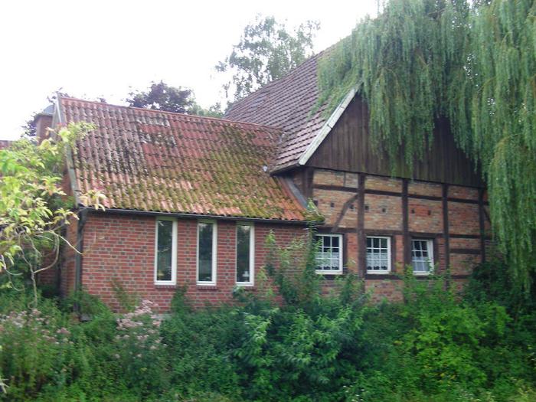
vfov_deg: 37.7
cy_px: 201
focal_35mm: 38
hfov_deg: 49.0
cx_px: 268
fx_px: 588
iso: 72
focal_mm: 6.3
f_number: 3.5
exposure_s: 1/34.6
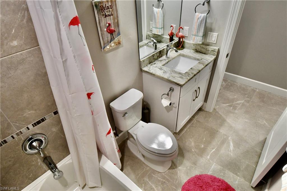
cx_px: 144
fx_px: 159
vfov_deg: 61.9
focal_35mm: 20
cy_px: 96
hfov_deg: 84.0
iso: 800
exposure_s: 1/250
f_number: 3.5
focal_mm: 10
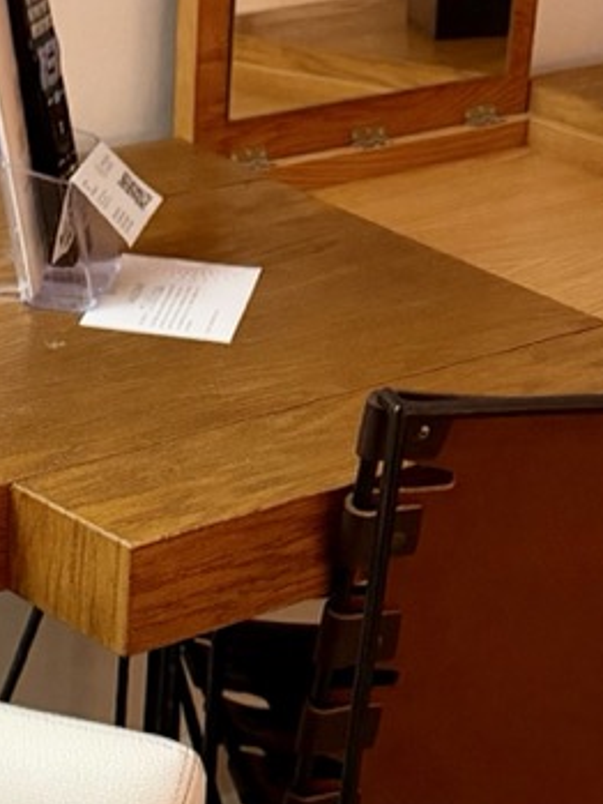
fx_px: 2043
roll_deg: -2.6
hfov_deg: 16.5
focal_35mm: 88
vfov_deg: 22.1
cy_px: 583
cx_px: 48
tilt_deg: -28.0
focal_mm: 6.76
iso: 640
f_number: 1.78
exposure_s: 1/50
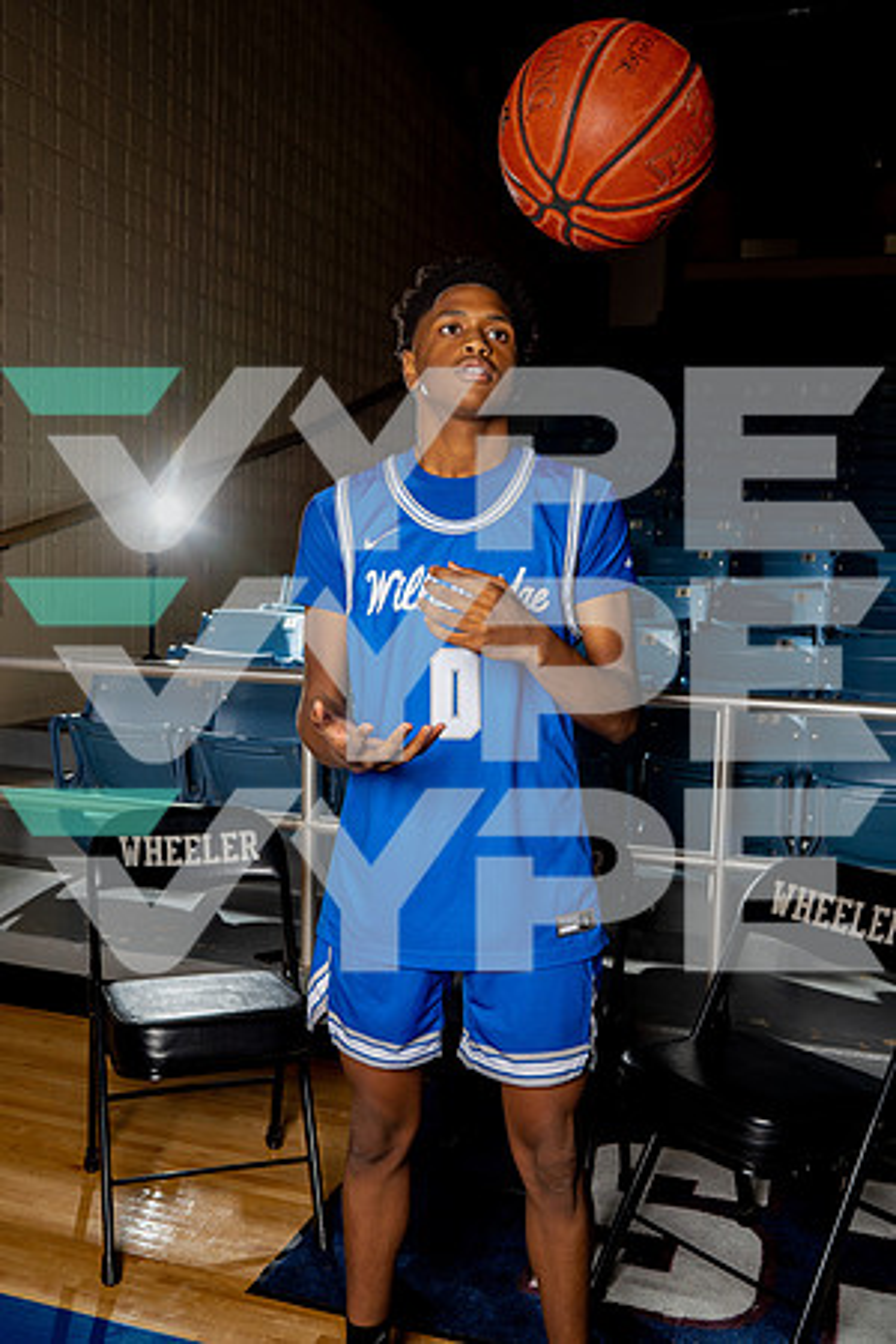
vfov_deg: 54.4
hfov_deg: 37.9
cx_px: 448
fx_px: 1307
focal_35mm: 35
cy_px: 672
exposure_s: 1/250
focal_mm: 35
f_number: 6.3
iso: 320
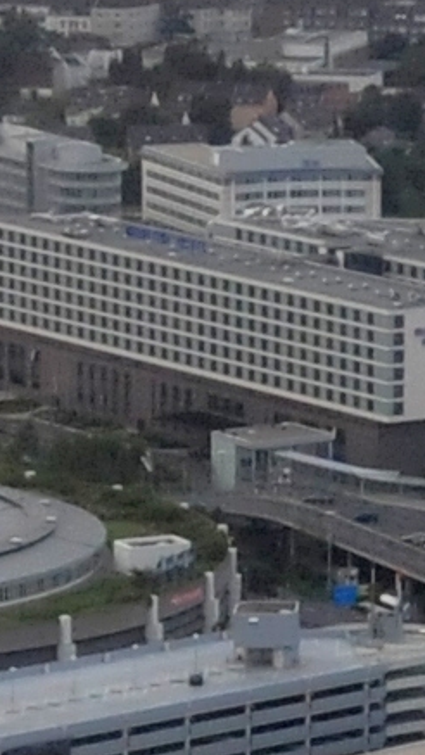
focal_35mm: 260
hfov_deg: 4.7
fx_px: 5206
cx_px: -147
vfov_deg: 8.3
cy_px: 561
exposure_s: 1/1250
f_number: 3.5
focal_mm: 18
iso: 800
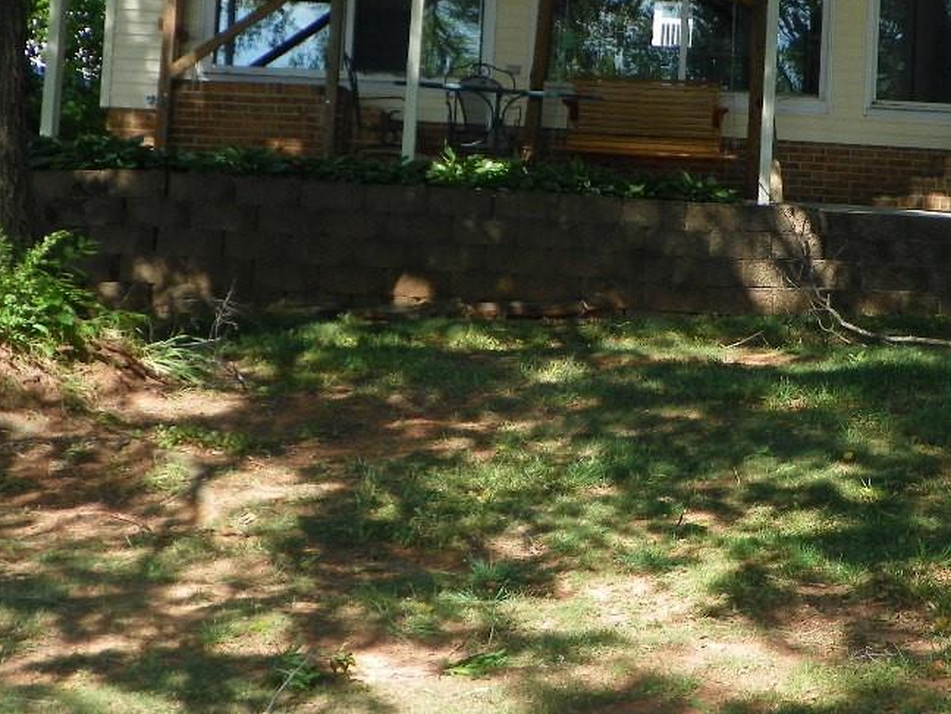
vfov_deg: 17.3
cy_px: 173
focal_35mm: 85
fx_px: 2335
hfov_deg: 22.9
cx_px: 660
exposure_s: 1/250
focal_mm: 7.6
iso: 64
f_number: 3.2
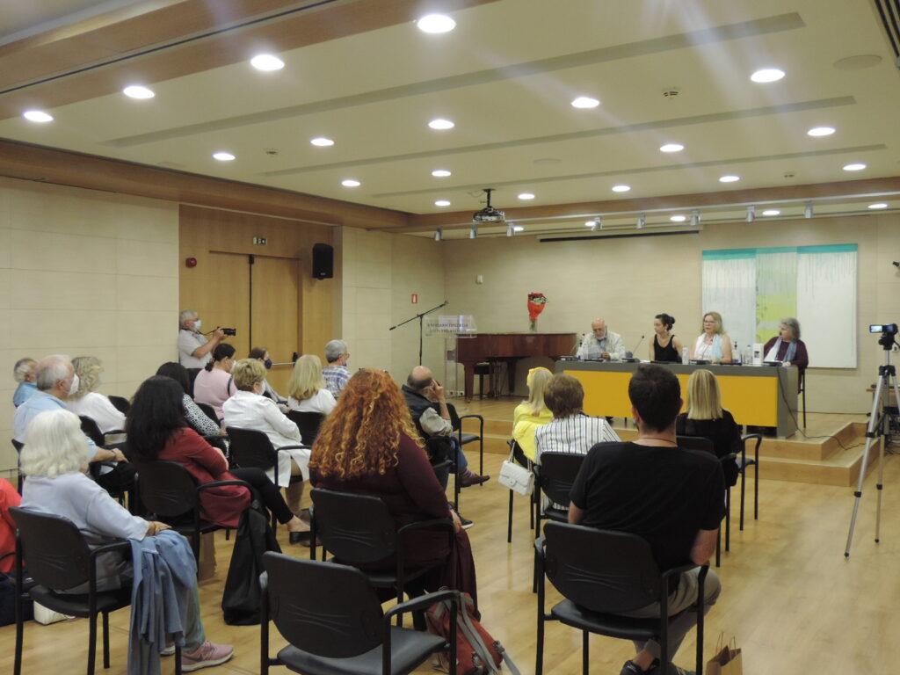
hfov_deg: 55.4
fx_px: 858
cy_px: 338
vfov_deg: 42.9
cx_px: 450
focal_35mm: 33
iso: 400
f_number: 3.2
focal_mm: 5.8
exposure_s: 1/25
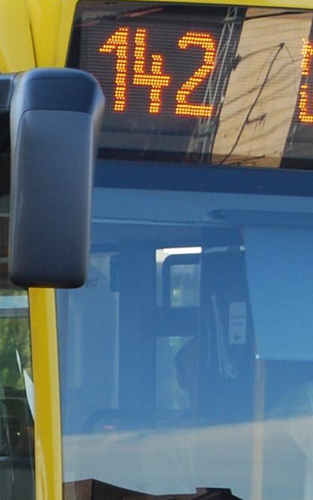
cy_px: 417
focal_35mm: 333
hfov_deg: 3.9
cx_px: -210
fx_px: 4543
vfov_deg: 6.3
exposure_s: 1/125
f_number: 5.6
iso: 160
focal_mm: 48
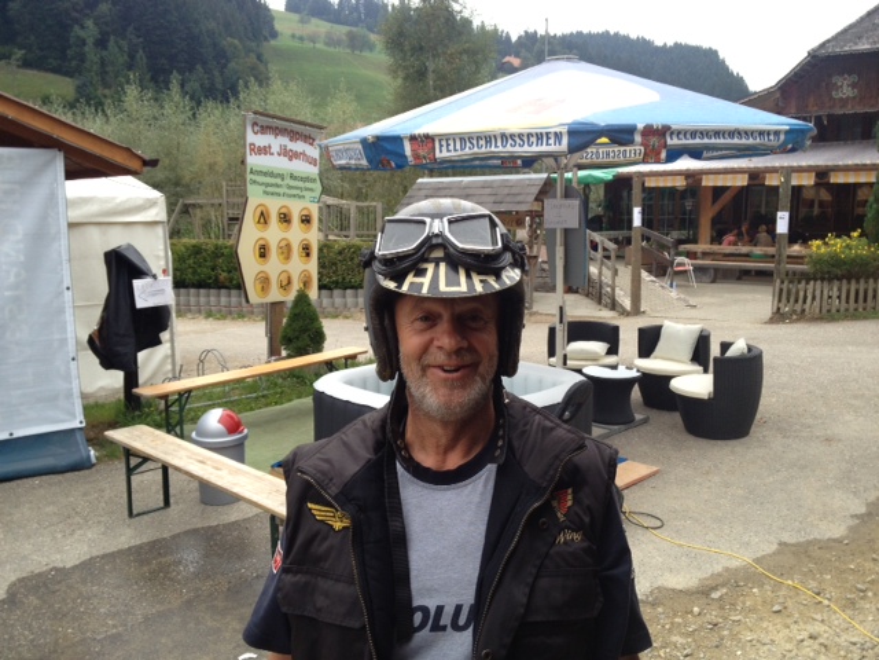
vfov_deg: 40.7
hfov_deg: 52.6
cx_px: 440
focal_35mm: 35
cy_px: 330
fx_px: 889
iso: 50
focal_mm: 4.28
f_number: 2.4
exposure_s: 1/289
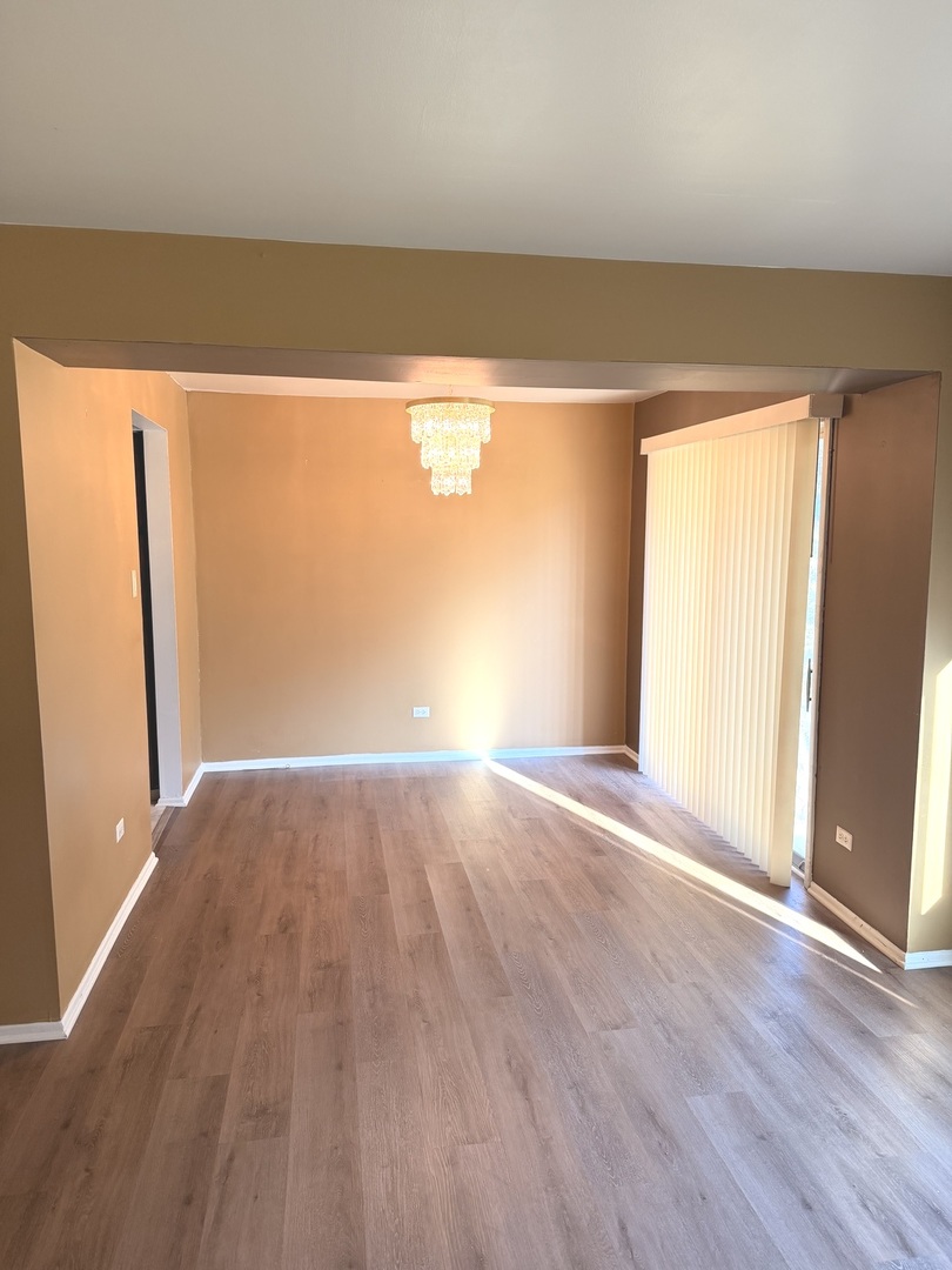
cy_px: 635
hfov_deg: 56.8
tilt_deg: -7.8
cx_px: 476
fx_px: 880
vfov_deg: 71.6
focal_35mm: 24
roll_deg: +0.0
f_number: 1.78
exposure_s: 1/60
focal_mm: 6.76
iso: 160
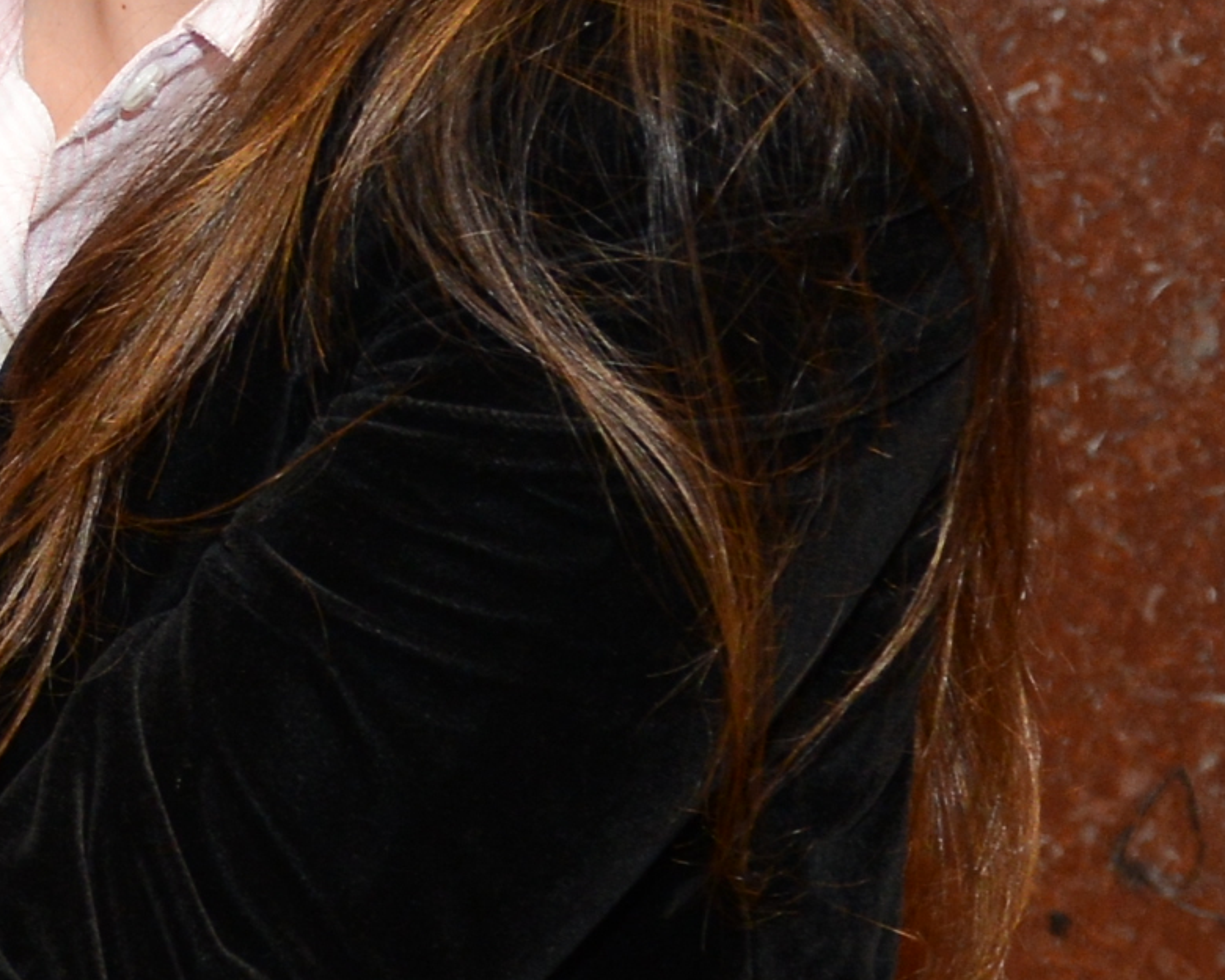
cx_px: -2104
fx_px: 6743
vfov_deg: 8.2
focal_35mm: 186
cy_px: -209
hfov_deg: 8.9
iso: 800
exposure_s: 1/80
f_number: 3.5
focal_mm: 28
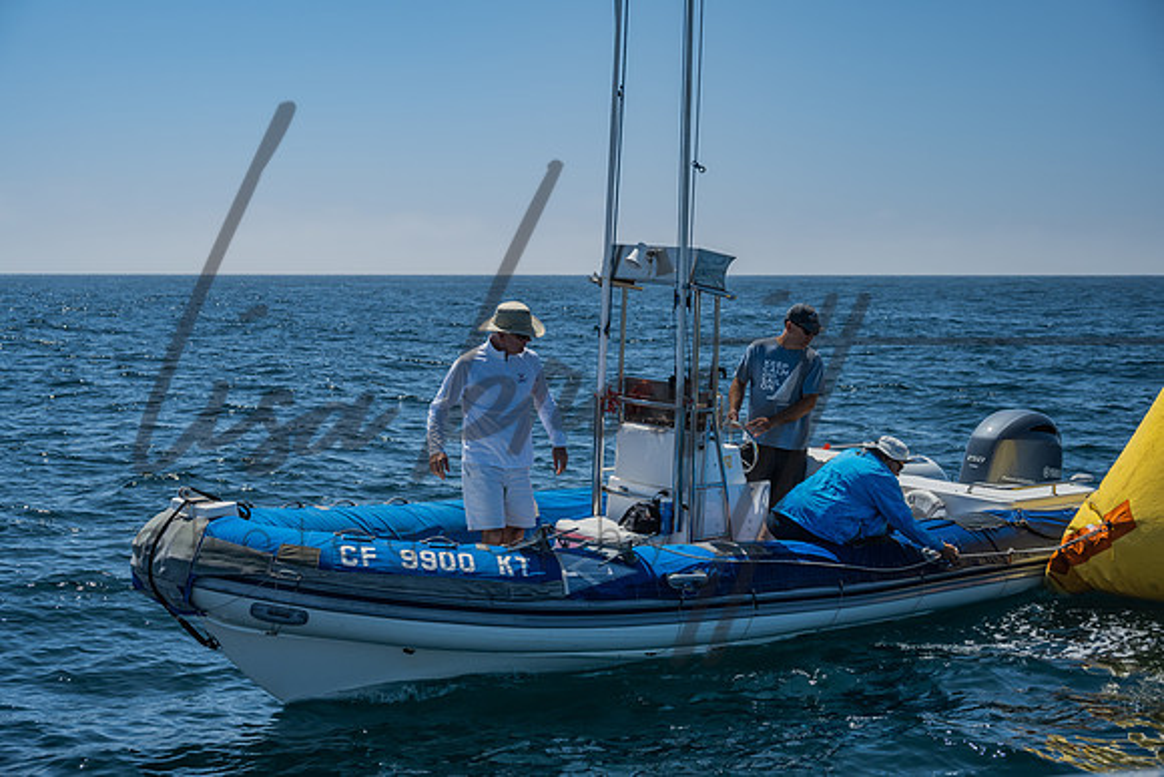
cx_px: 582
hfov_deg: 32.9
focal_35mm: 61
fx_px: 1973
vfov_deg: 22.3
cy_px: 388
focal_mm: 61
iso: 160
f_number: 6.3
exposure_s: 1/640
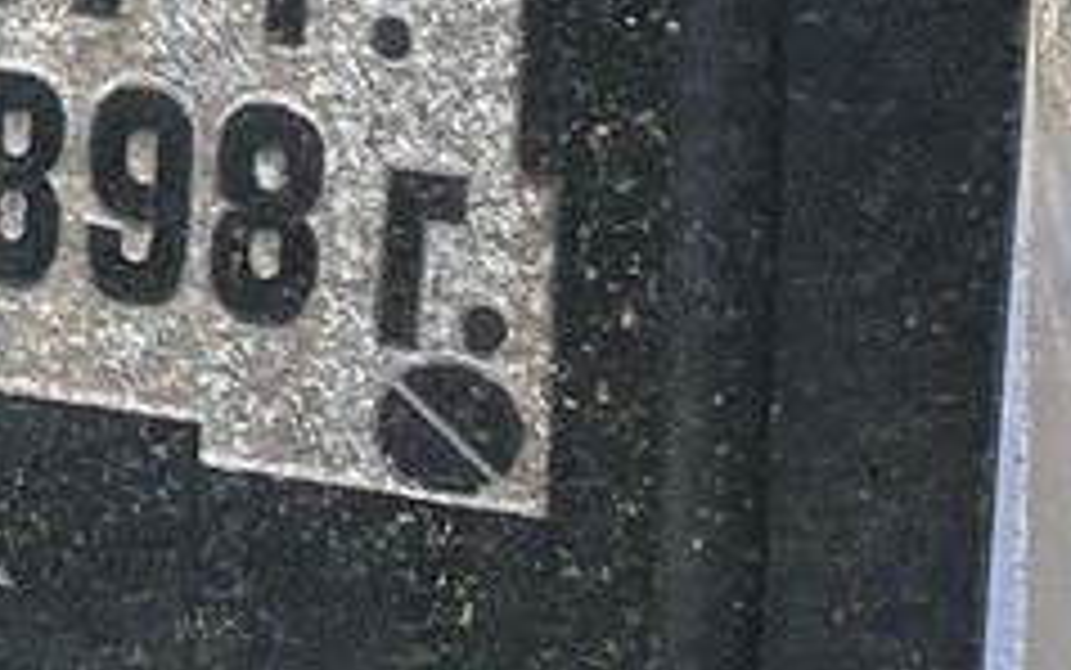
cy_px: -531
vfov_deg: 7.6
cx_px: -580
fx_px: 4877
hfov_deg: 11.9
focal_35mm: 167
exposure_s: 1/122
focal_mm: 4.25
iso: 50
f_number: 1.8
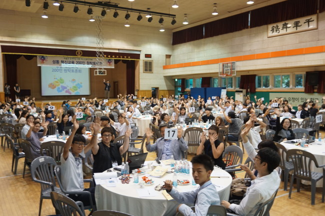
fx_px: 298
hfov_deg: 57.2
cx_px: 162
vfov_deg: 39.9
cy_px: 108
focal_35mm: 33
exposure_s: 1/60
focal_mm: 22
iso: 500
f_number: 4
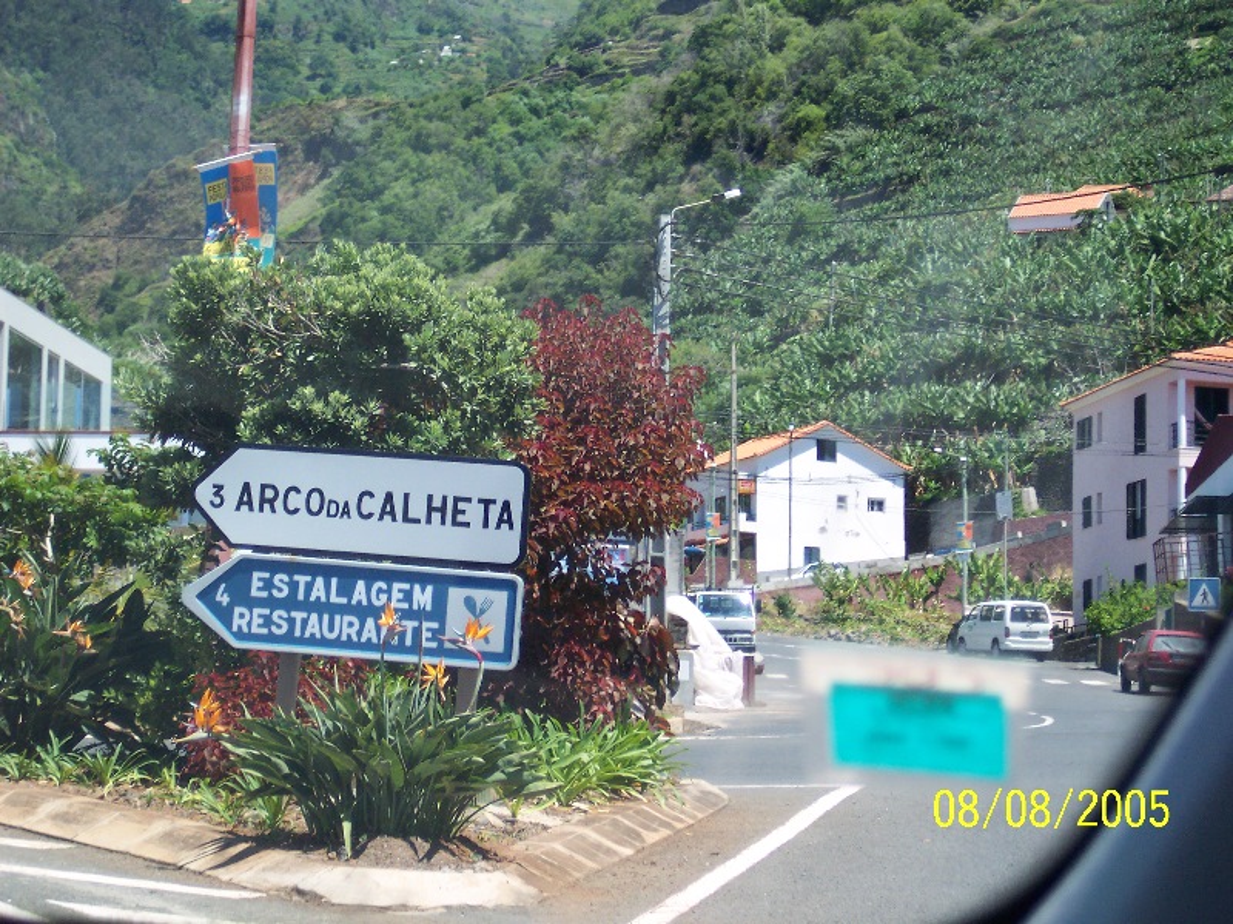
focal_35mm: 114
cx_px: 616
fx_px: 4061
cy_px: 462
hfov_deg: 17.3
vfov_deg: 13.0
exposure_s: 1/350
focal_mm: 24
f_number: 4.8
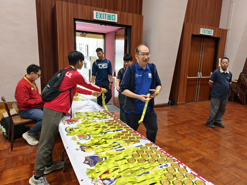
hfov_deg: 73.9
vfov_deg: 58.9
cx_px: 124
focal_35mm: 23
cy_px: 92
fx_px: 164
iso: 263
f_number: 1.57
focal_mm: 6.54
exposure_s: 1/100
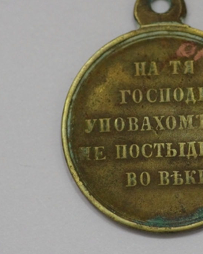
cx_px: 169
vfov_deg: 7.4
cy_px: 112
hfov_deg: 5.9
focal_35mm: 263
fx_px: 1976
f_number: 4
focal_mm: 100
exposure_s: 1/100
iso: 3200
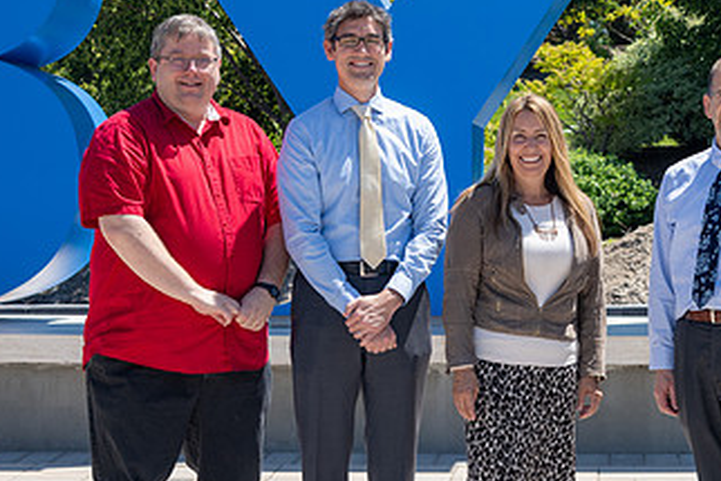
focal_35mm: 91
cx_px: 617
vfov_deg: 15.0
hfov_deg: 22.0
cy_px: 174
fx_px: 1823
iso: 125
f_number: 5.6
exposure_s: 1/400
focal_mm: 48
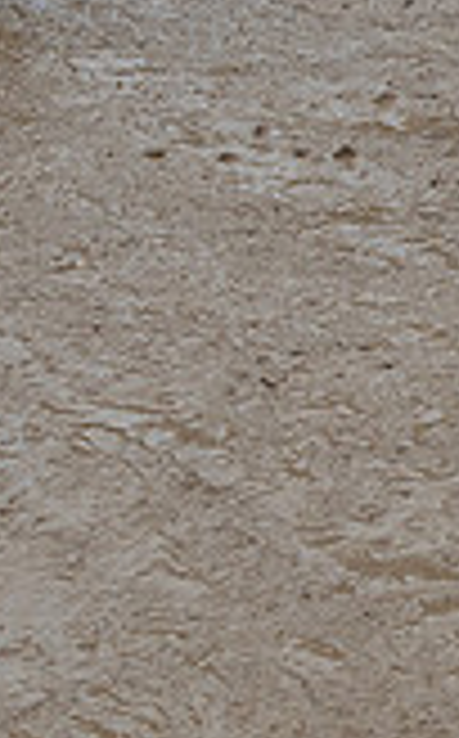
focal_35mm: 128
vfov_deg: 16.3
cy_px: 299
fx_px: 2571
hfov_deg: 8.5
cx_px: 1379
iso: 200
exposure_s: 1/125
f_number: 3.5
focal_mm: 14.4
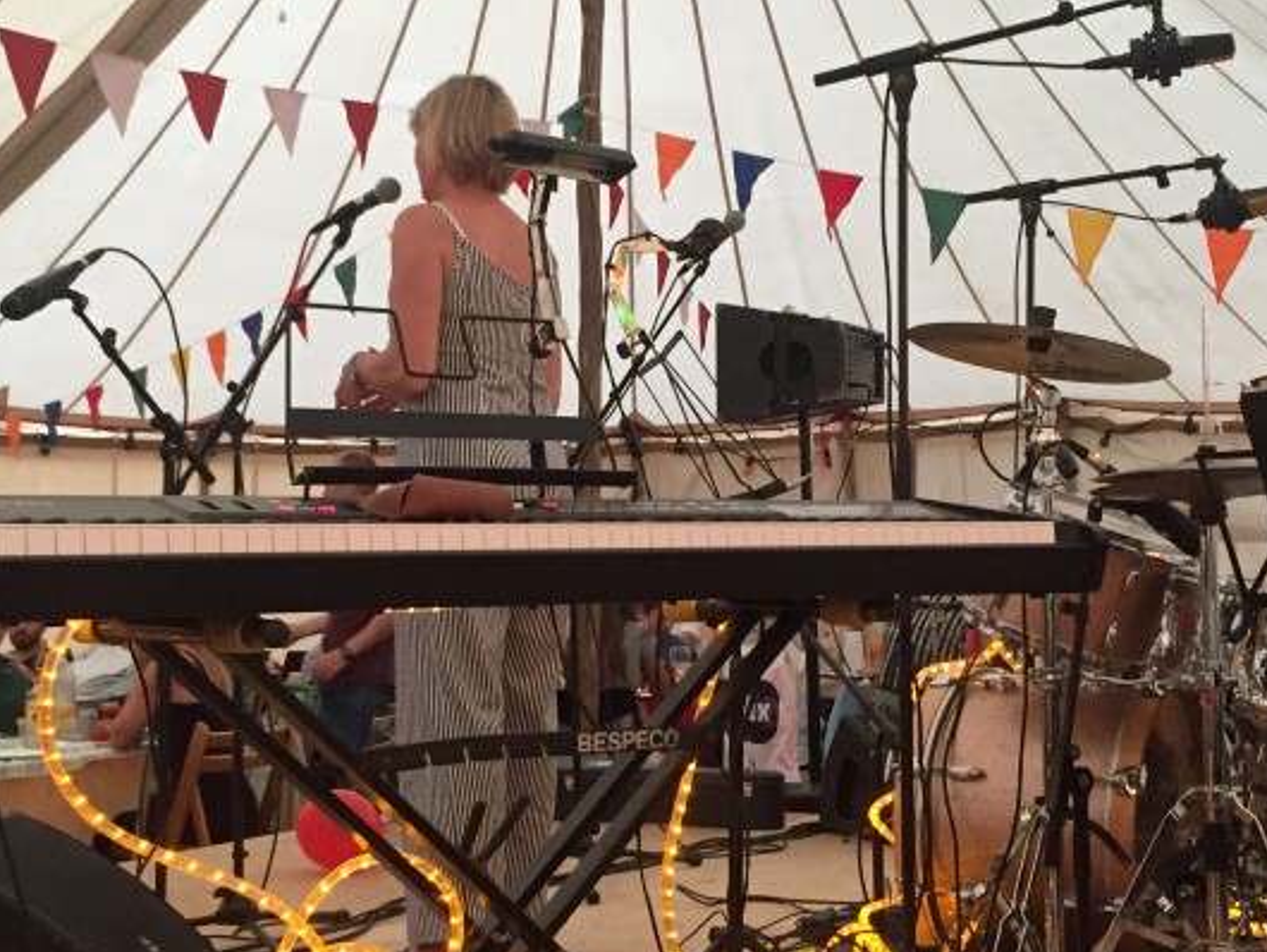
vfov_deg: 26.1
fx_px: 2051
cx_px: 681
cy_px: 553
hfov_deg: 34.3
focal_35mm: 56
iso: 250
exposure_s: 1/30
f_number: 2.2
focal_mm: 4.15
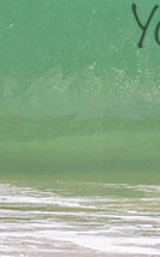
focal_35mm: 2019
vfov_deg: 1.0
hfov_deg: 0.6
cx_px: 278
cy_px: 13
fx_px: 14154
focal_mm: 620
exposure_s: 1/2000
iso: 900
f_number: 11
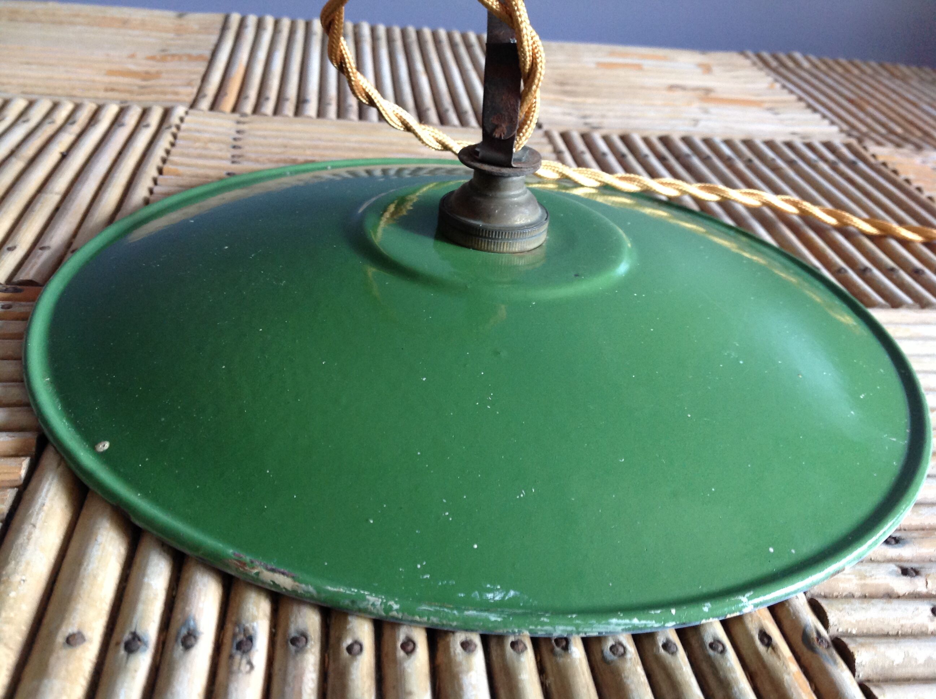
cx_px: 468
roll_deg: -6.4
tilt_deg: -30.0
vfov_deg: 40.6
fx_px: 945
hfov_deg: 52.7
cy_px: 350
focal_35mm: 35
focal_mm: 4.28
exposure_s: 1/15
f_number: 2.4
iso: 125
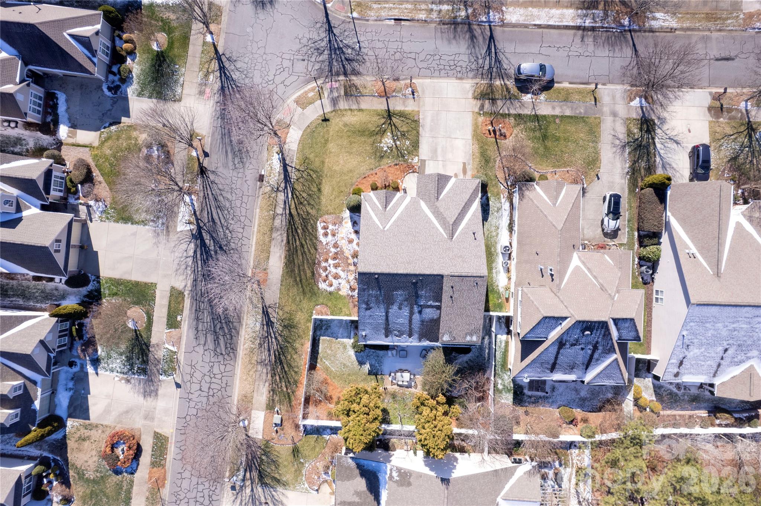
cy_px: 253
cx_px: 380
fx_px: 465
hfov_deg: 78.6
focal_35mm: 22
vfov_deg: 57.2
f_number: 2.8
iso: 200
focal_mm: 8.38
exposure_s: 1/1000
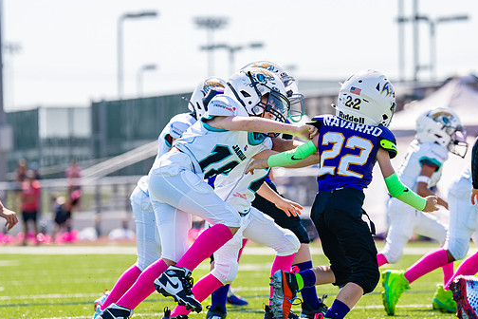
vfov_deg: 6.1
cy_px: 192
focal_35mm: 227
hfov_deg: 9.1
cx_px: 251
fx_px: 3014
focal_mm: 122
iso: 100
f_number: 2.8
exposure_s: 1/1600
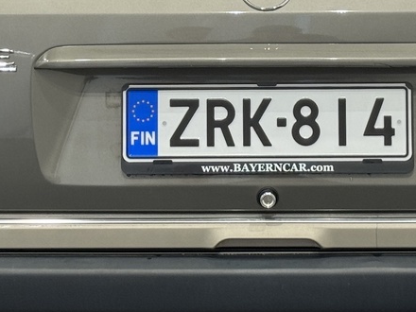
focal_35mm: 157
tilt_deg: -10.7
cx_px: 249
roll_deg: +0.4
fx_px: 1887
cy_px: 40
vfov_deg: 9.4
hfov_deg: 12.6
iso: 50
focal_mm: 6.76
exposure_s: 1/50
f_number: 1.78
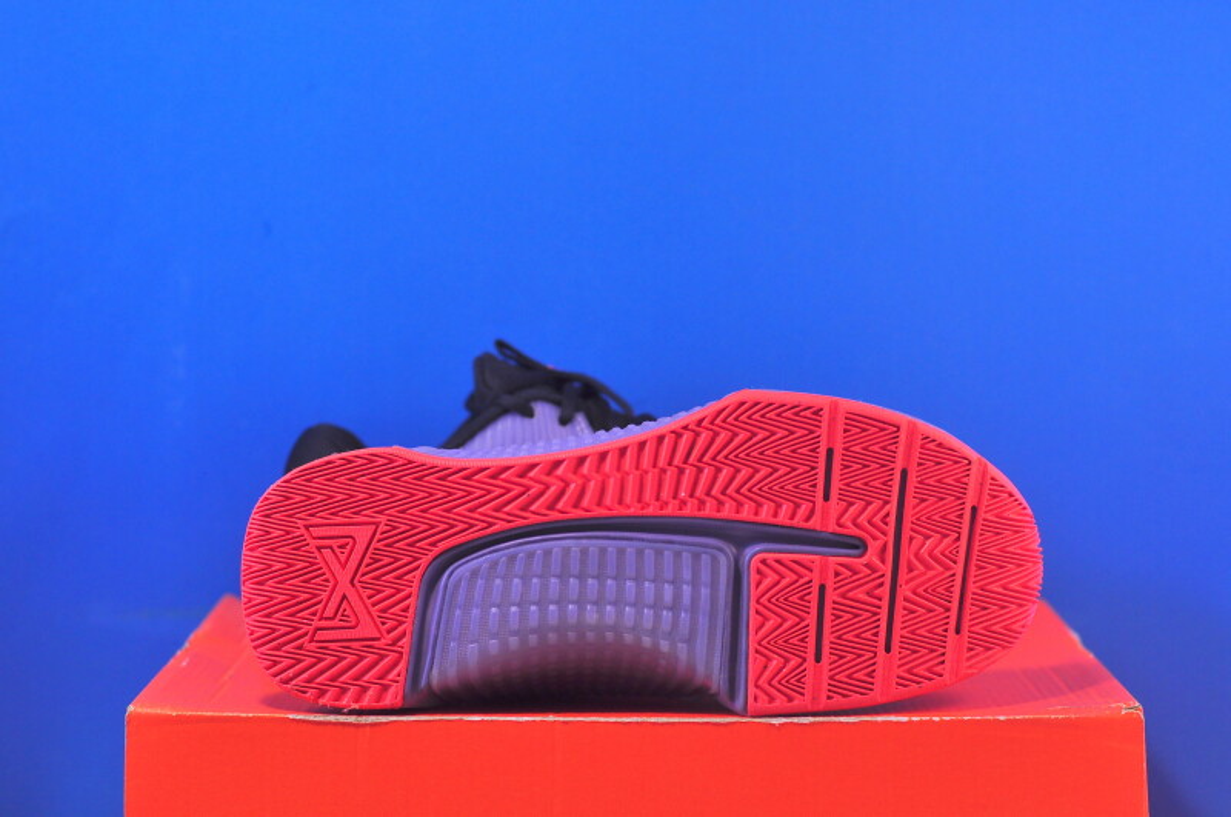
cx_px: 616
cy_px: 408
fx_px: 2561
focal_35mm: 75
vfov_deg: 18.1
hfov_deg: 27.0
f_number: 3.2
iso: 250
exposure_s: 1/250
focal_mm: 50
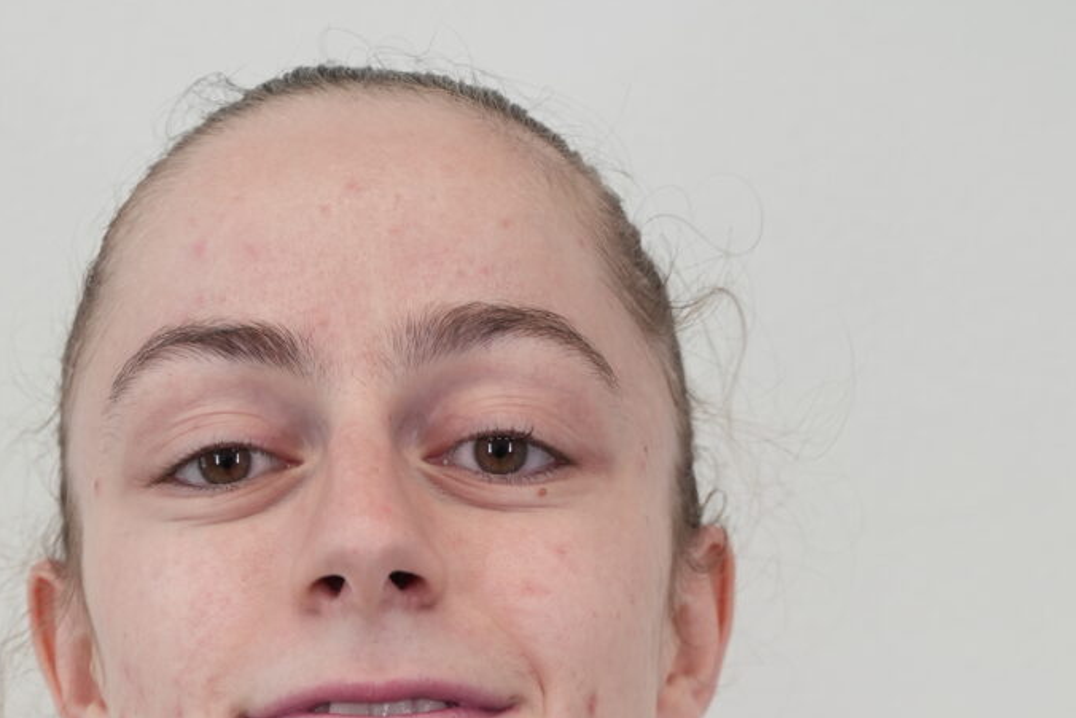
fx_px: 3169
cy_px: 1509
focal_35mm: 106
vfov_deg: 11.4
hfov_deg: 19.2
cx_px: 349
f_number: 2.8
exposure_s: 1/125
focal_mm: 28
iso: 200
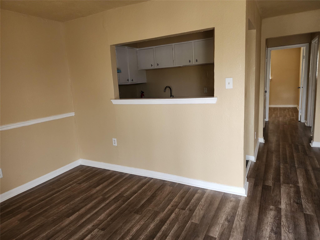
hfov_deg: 73.9
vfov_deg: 58.9
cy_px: 120
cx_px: 160
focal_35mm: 23
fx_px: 213
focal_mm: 6.4
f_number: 1.8
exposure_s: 1/120
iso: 400
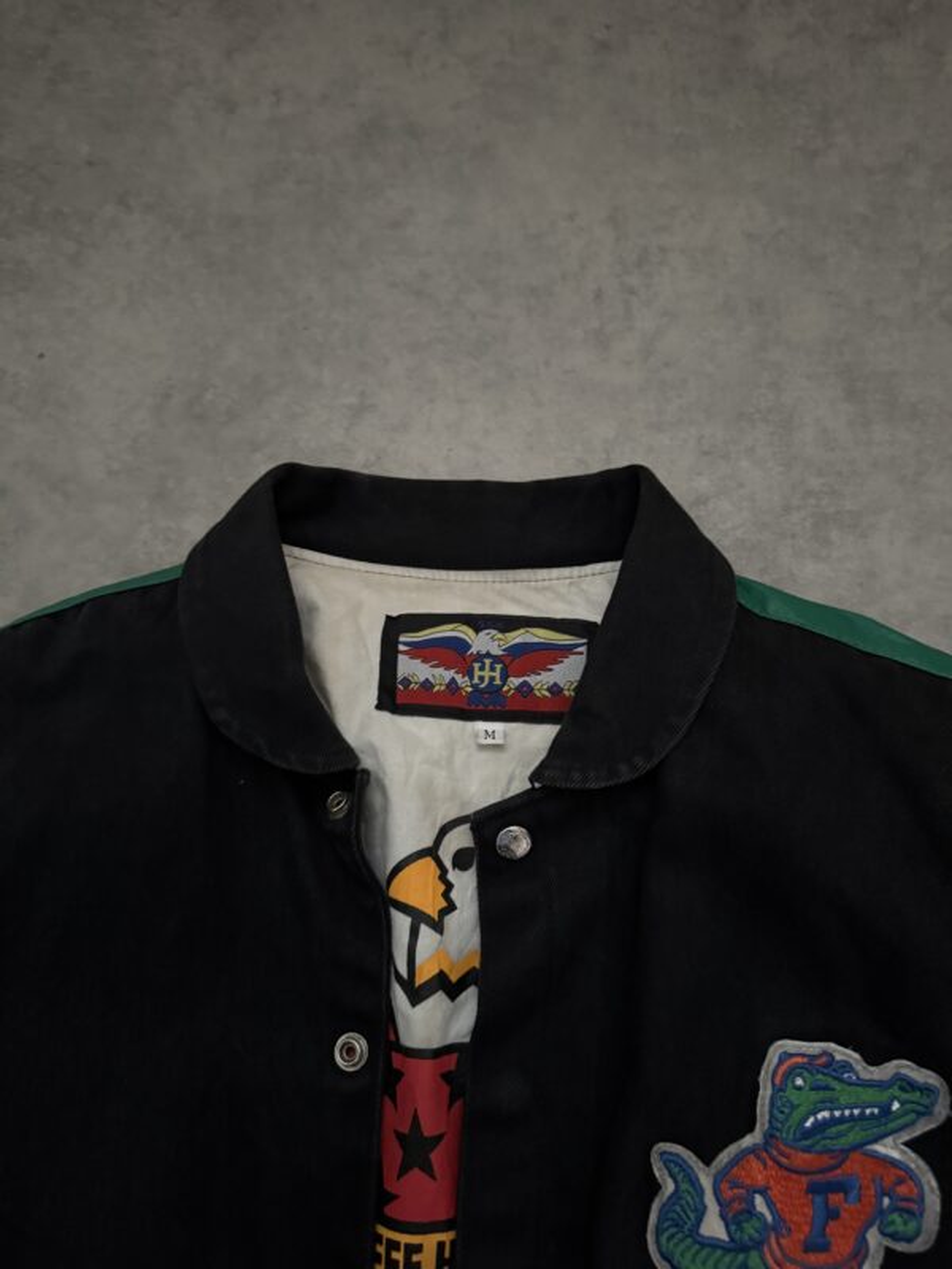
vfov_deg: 71.6
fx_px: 880
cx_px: 476
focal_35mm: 24
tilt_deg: -74.6
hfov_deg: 56.8
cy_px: 634
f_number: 1.78
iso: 1600
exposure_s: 1/30
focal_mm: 6.76
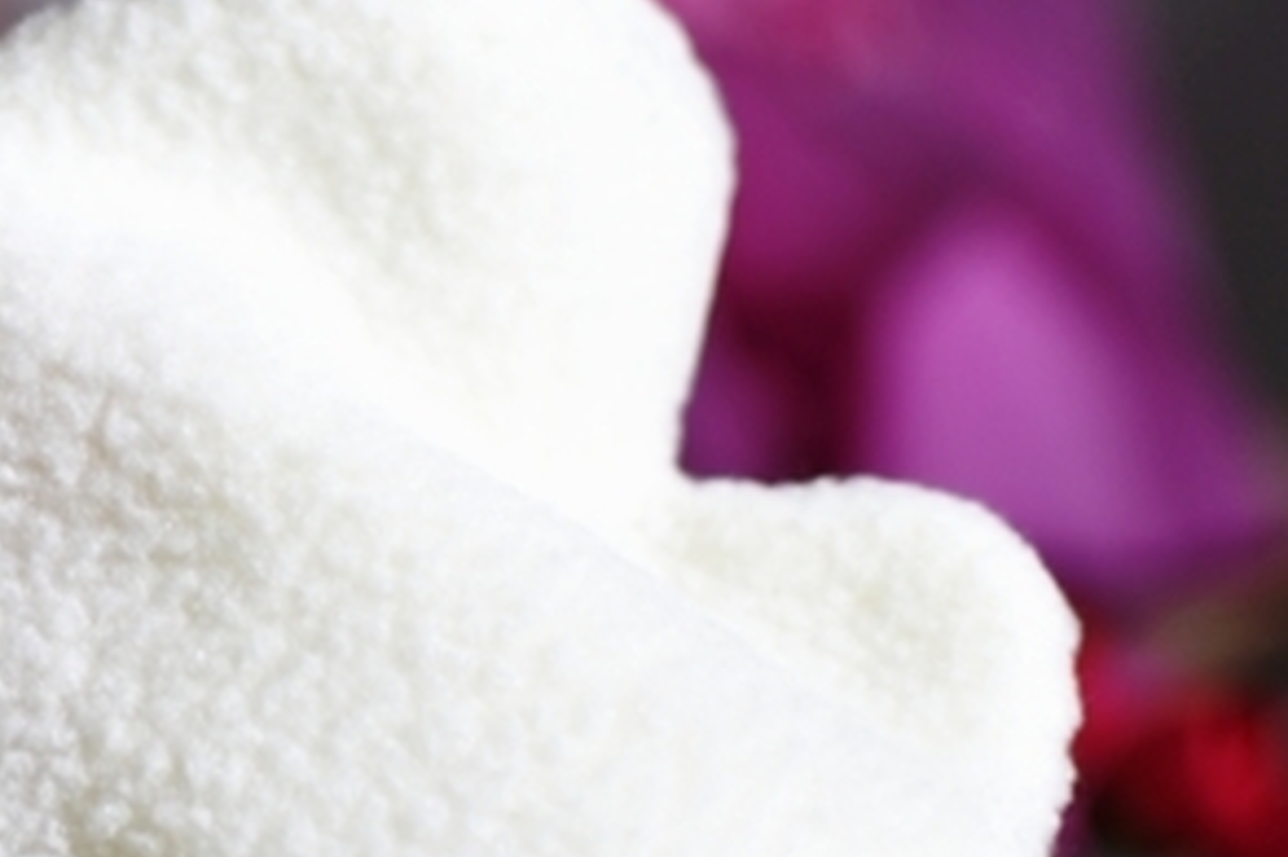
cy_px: 701
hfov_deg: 10.8
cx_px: -615
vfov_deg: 7.5
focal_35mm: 184
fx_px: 6570
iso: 100
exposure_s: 1/250
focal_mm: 35
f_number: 1.8
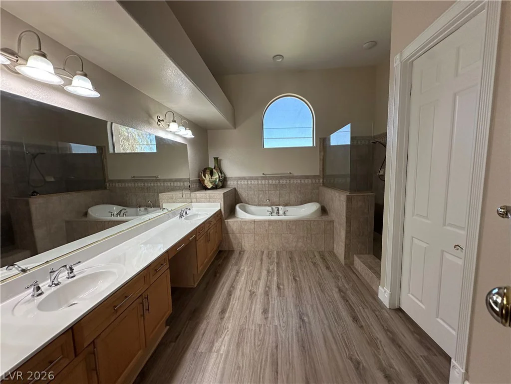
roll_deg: +1.8
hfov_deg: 102.1
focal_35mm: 14
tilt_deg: -6.4
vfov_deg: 85.7
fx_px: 207
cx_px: 256
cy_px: 192
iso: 200
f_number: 2.2
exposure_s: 1/120
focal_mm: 2.22
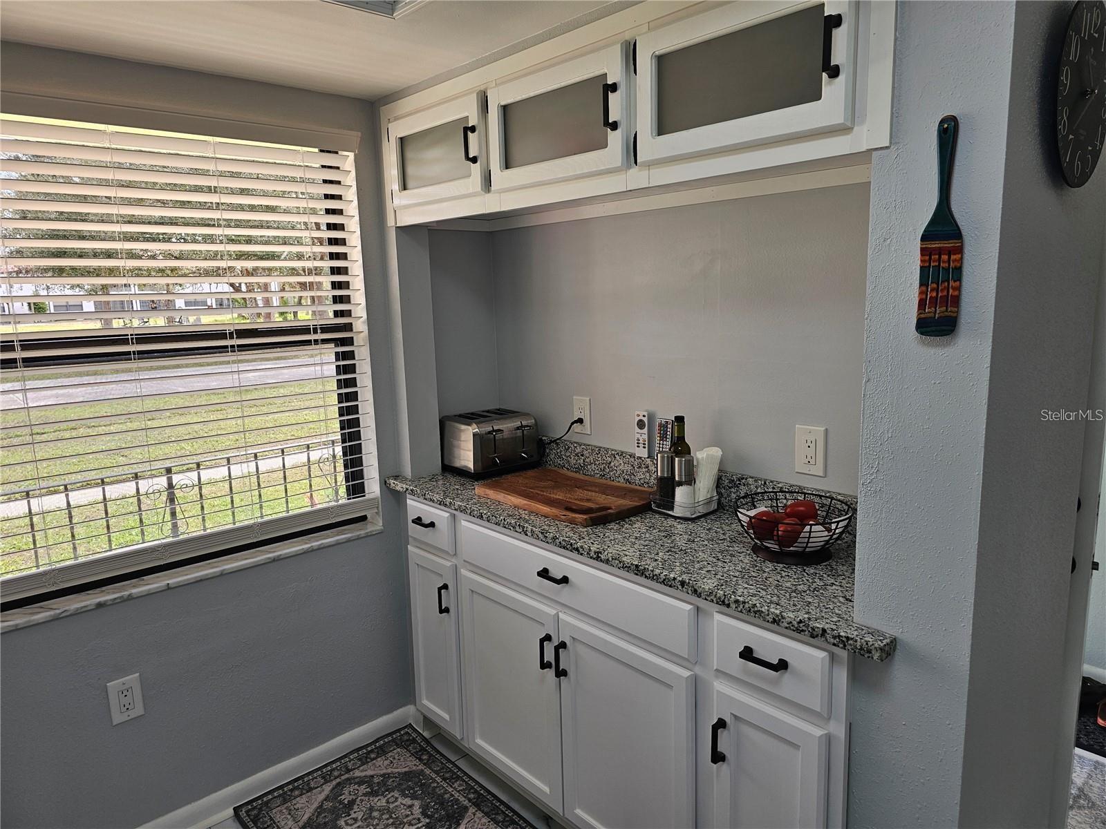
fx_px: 735
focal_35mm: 23
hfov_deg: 73.9
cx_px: 553
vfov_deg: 58.9
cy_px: 414
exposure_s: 1/120
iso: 25
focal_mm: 6.3
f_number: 1.7
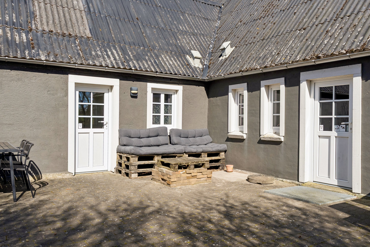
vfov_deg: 43.6
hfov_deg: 61.9
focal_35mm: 30
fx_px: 308
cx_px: 185
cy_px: 124
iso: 250
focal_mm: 20
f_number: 8
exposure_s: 1/1000
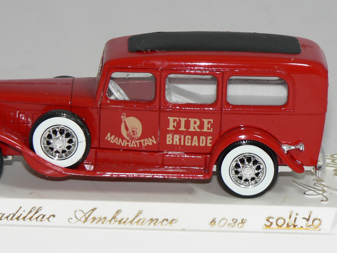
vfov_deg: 7.4
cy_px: 121
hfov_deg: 9.8
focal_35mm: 202
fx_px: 1967
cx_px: 159
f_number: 3.2
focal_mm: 19.9
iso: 80
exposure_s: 1/60
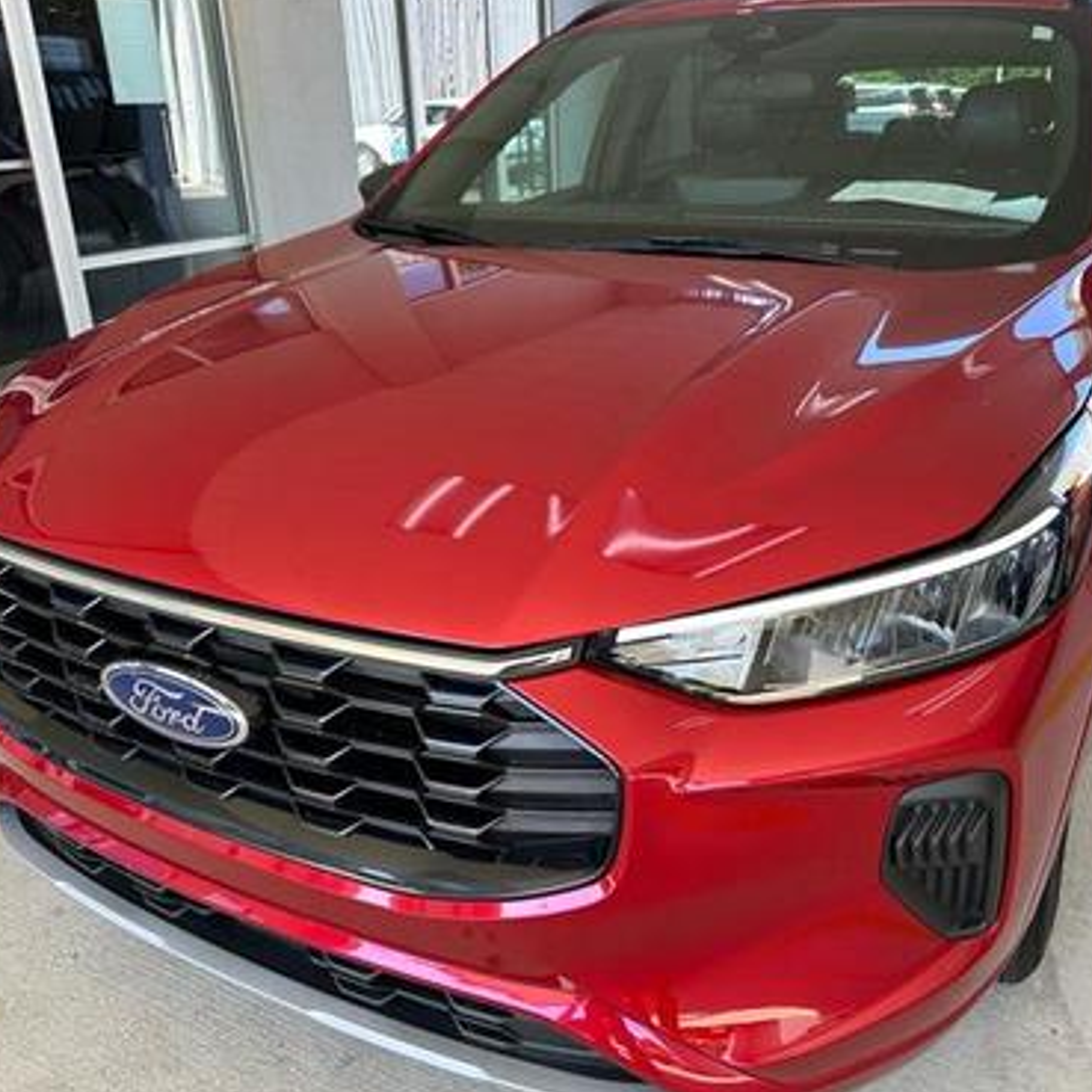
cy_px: 539
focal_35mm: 29
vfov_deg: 55.6
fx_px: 1035
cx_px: 607
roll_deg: +1.1
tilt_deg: -23.0
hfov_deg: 55.5
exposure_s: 1/202
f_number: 1.78
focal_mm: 6.86
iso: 64
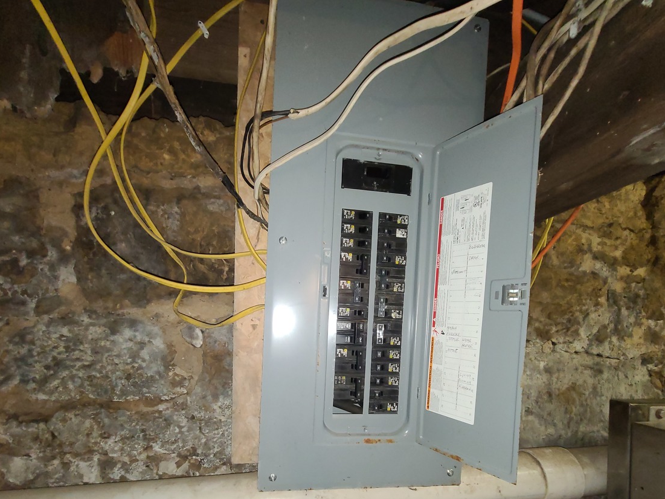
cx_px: 327
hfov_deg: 91.0
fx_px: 327
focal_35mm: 17
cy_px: 326
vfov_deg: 72.9
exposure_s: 1/50
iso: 250
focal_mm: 2.2
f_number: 2.2
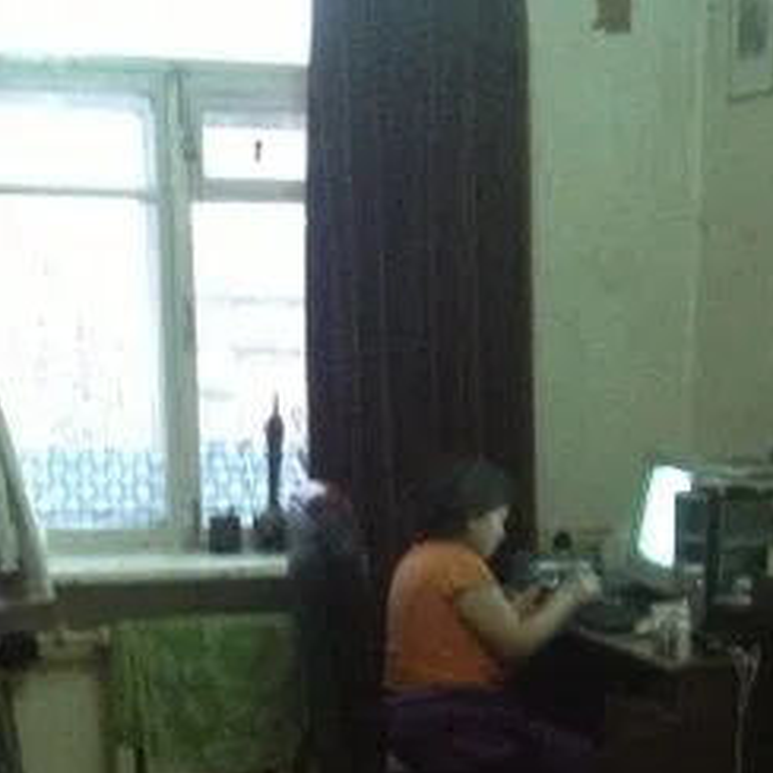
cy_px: 754
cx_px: 428
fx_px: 2046
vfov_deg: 20.8
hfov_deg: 21.4
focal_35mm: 81
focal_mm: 4.28
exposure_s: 1/15
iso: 800
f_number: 2.4
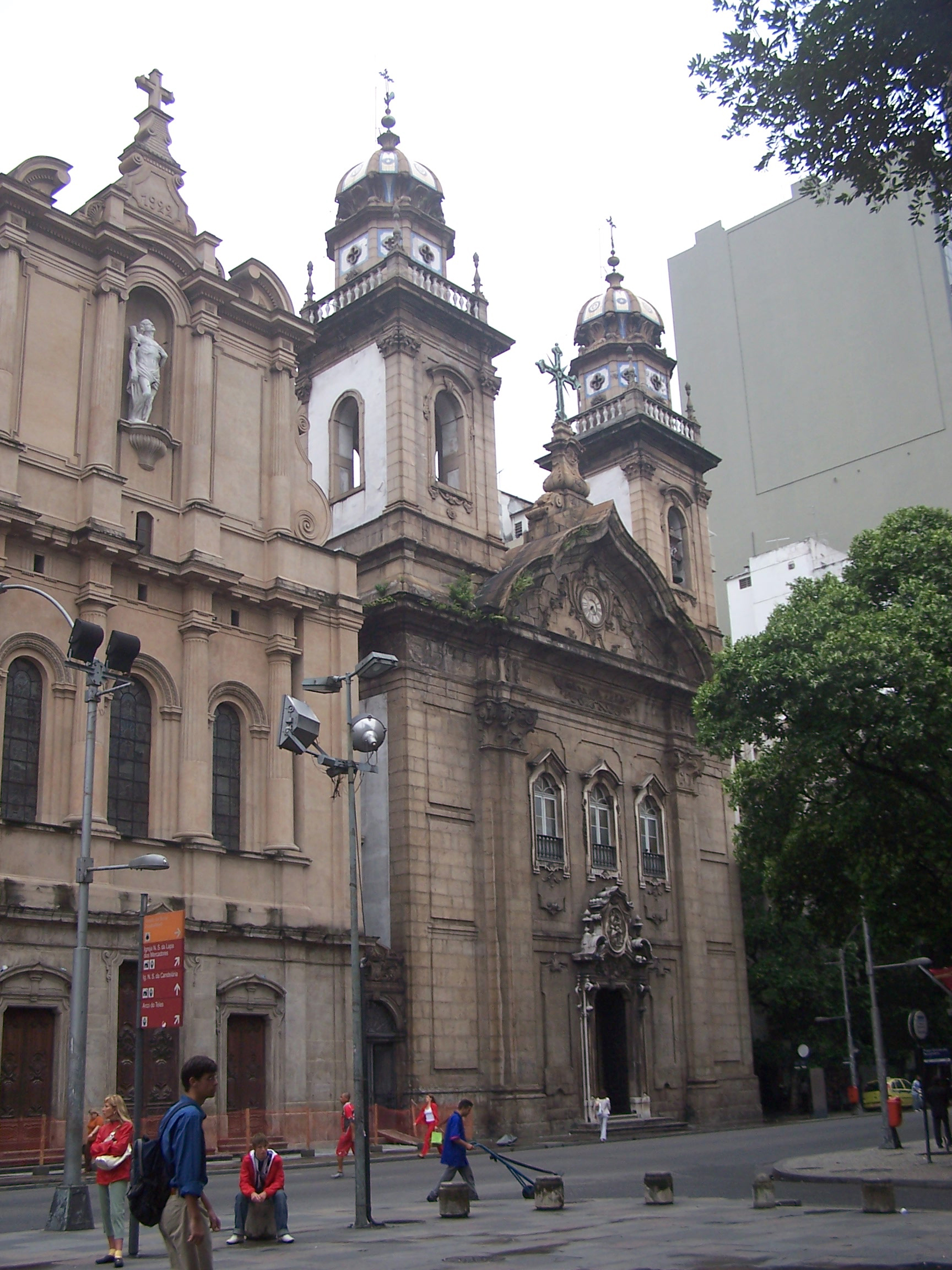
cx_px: 476
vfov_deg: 49.0
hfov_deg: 37.7
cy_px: 635
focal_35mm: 38
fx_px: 1393
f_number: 2.8
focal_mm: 6.3
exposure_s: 1/125
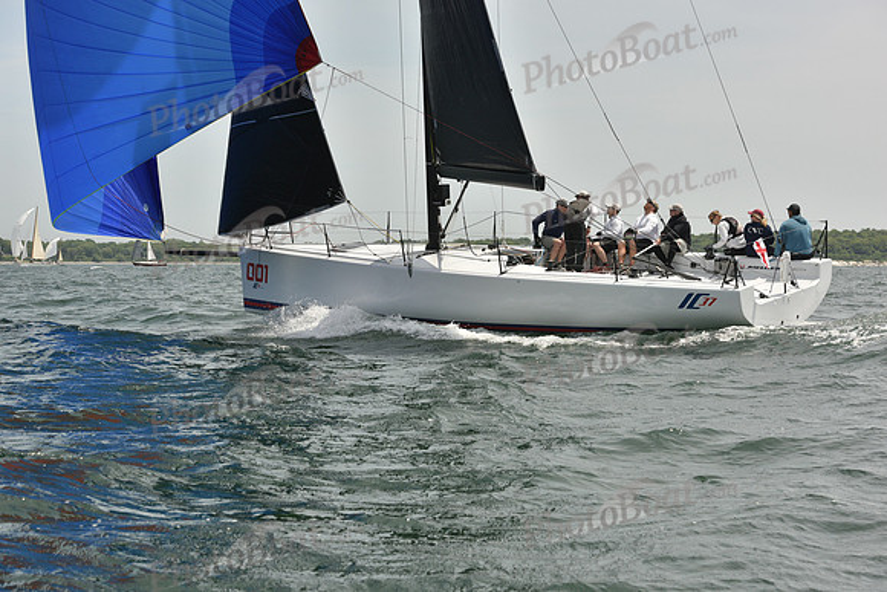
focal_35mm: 70
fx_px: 1725
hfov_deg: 28.8
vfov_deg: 19.5
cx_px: 444
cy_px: 296
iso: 400
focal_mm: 70
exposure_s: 1/1600
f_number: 9
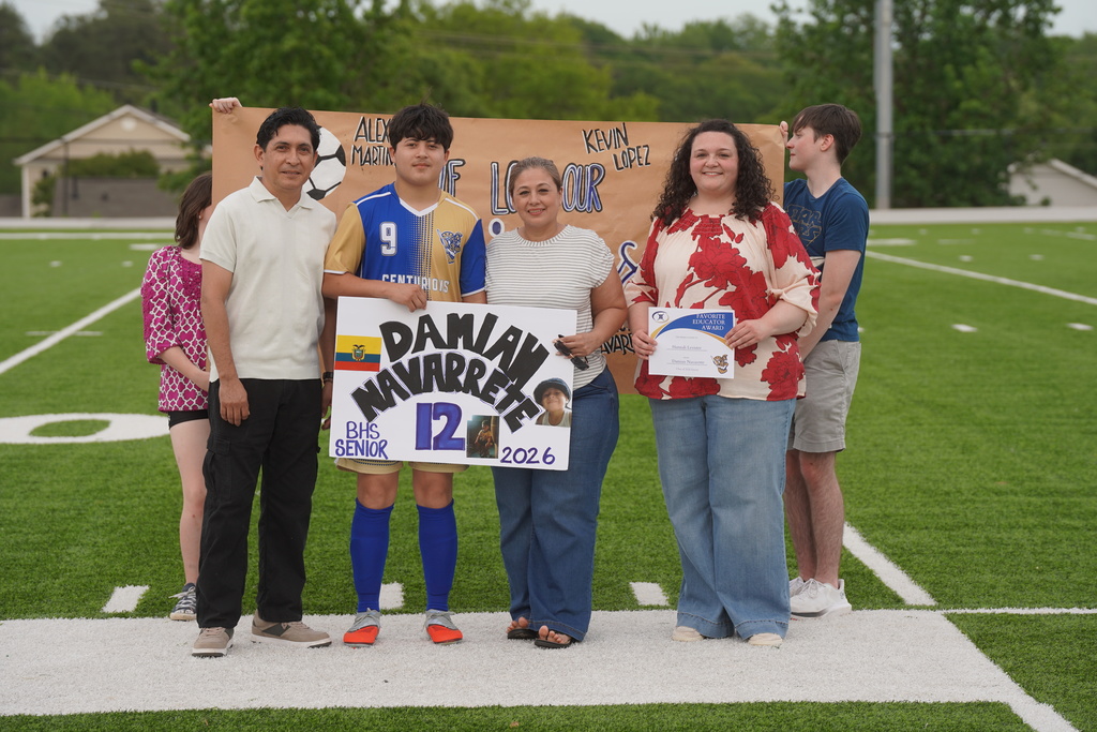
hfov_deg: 18.8
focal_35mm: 109
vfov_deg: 12.6
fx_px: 3322
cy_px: 366
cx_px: 548
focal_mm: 109
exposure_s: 1/250
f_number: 4
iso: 100
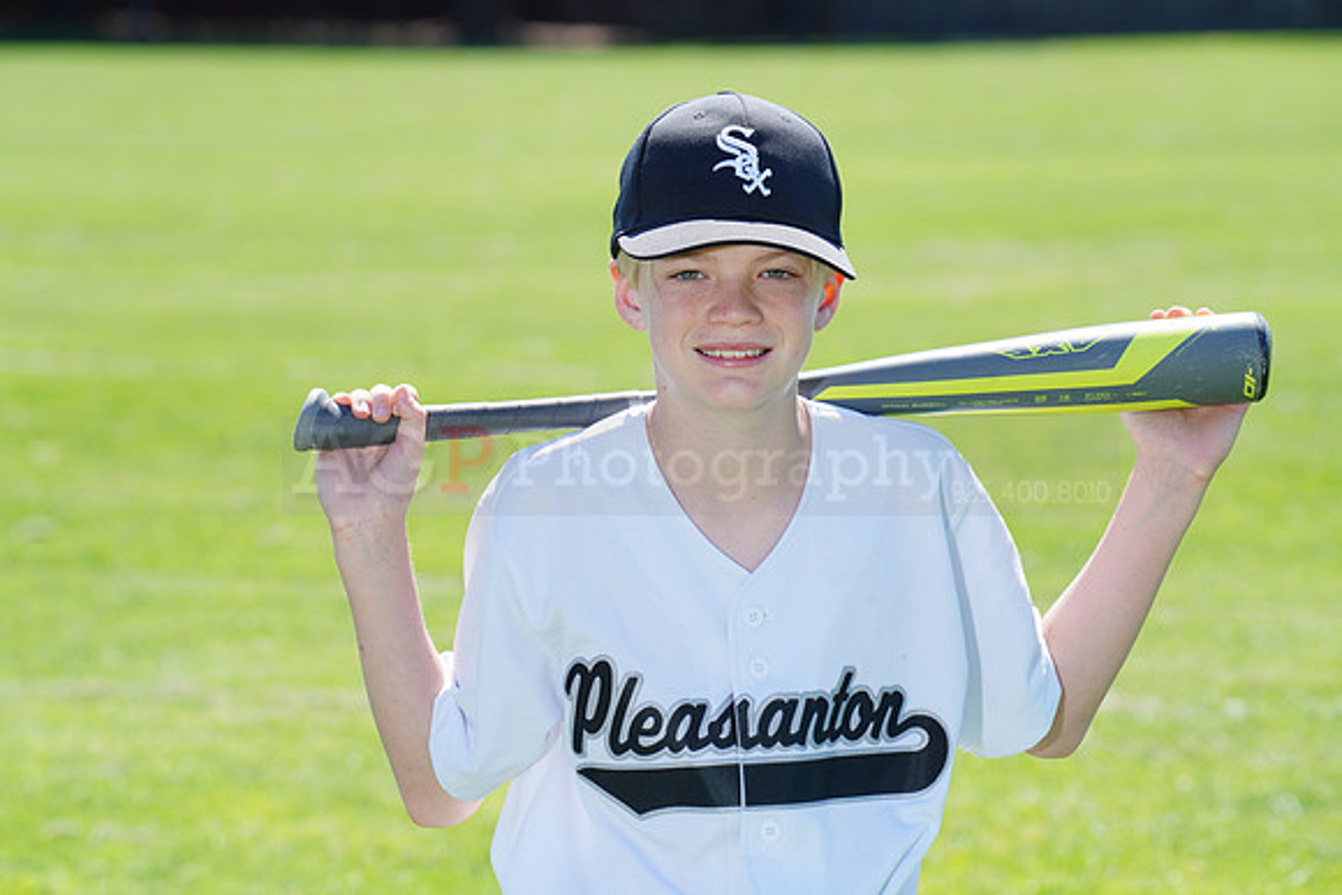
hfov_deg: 10.7
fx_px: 7159
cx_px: 671
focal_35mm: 192
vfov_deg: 7.2
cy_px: 448
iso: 200
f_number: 9
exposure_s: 1/250
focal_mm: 192
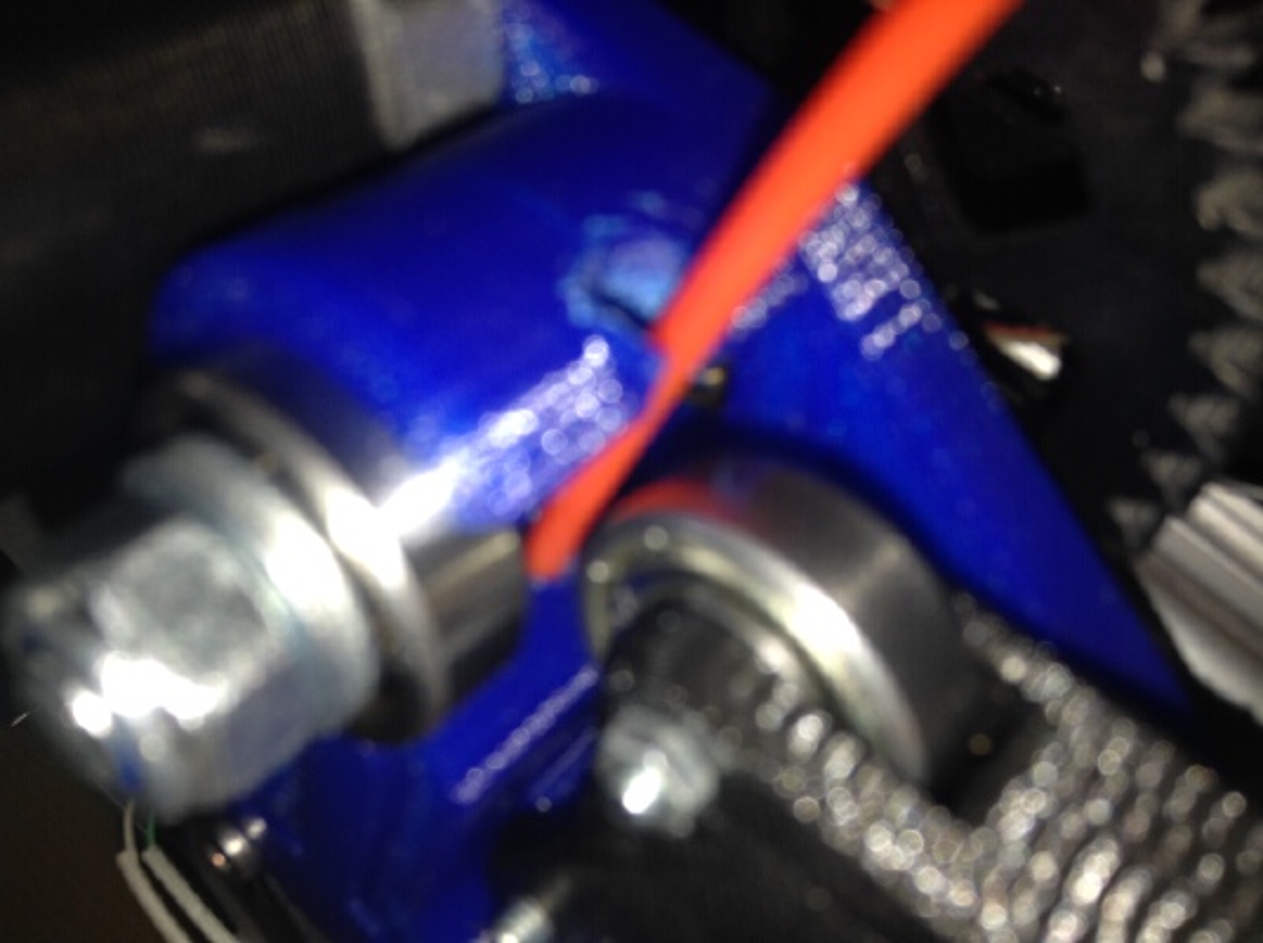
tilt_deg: -47.3
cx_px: 632
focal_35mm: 33
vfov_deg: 42.8
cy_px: 472
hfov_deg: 55.4
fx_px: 1202
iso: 25
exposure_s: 1/134
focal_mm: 3.3
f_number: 2.4
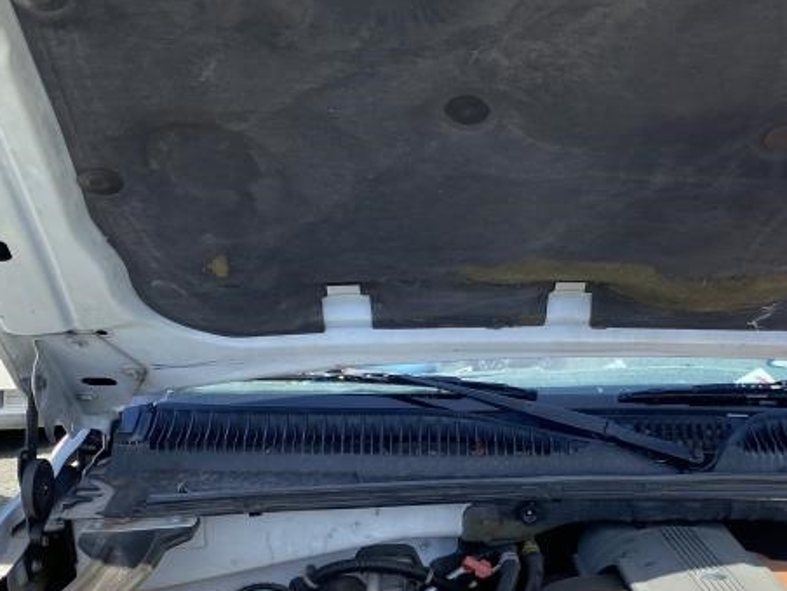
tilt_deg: -16.1
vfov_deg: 30.8
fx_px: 1046
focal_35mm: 46
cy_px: 462
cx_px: 634
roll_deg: -4.7
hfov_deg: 39.6
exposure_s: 1/998
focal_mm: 4.25
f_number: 1.8
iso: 32
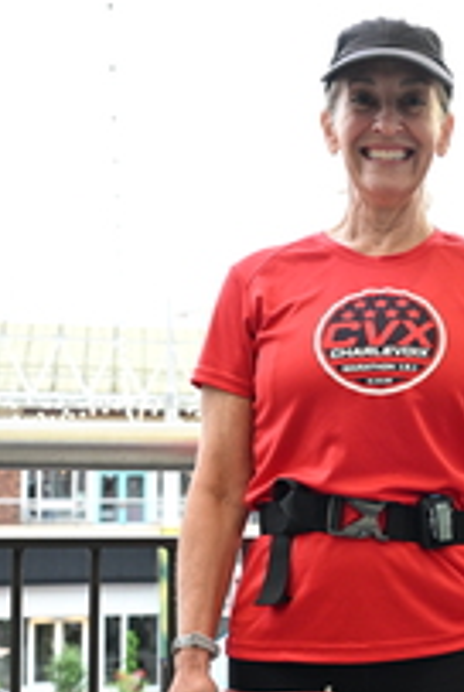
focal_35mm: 65
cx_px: 370
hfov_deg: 20.8
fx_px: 1252
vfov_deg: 30.8
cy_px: 423
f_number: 4
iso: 2000
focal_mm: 24
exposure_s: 1/200
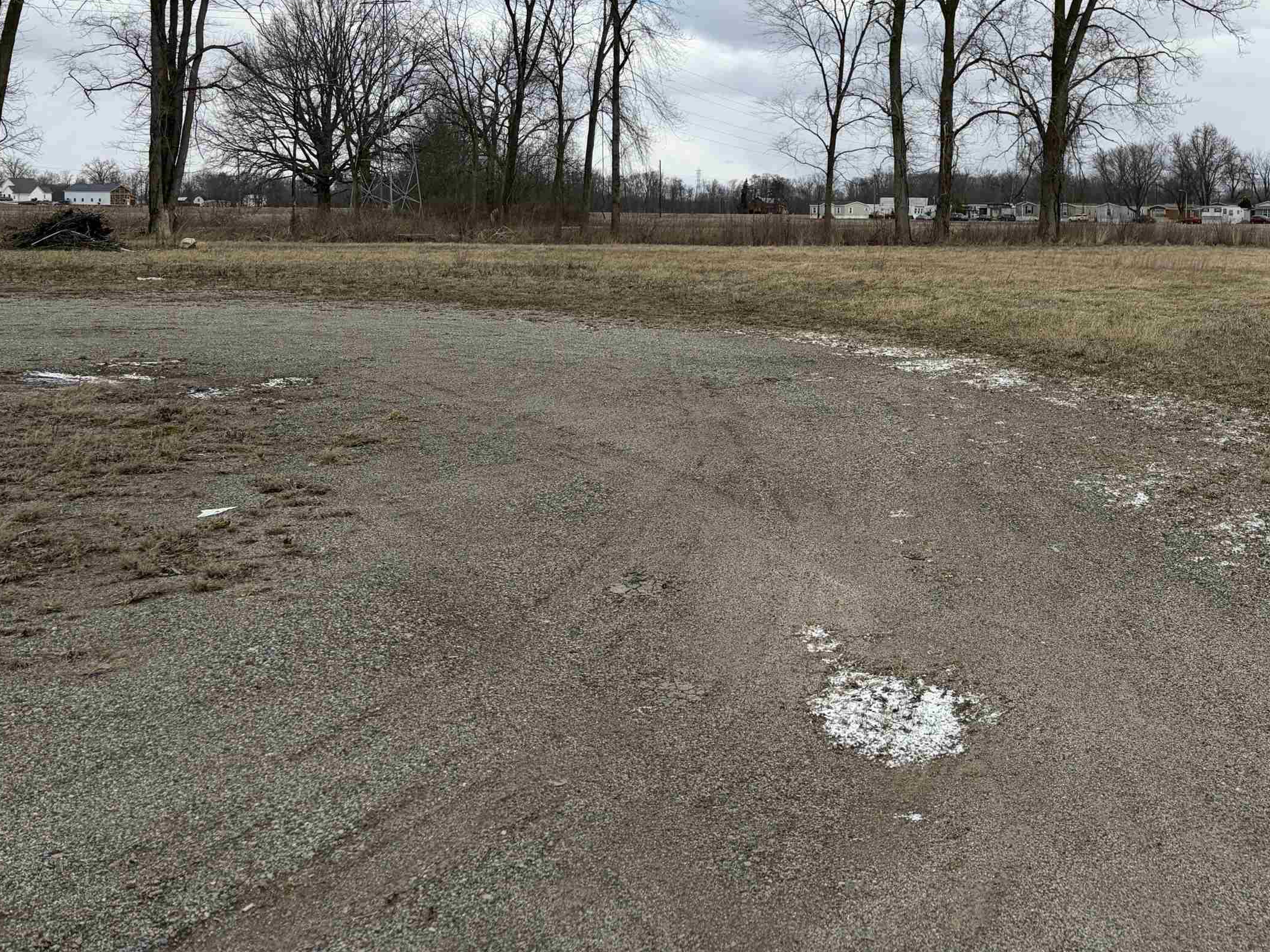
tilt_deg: -2.1
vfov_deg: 37.0
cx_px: 845
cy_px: 261
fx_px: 1394
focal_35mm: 38
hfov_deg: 48.2
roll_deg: -1.4
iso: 50
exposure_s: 1/3831
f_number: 1.6
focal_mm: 5.96
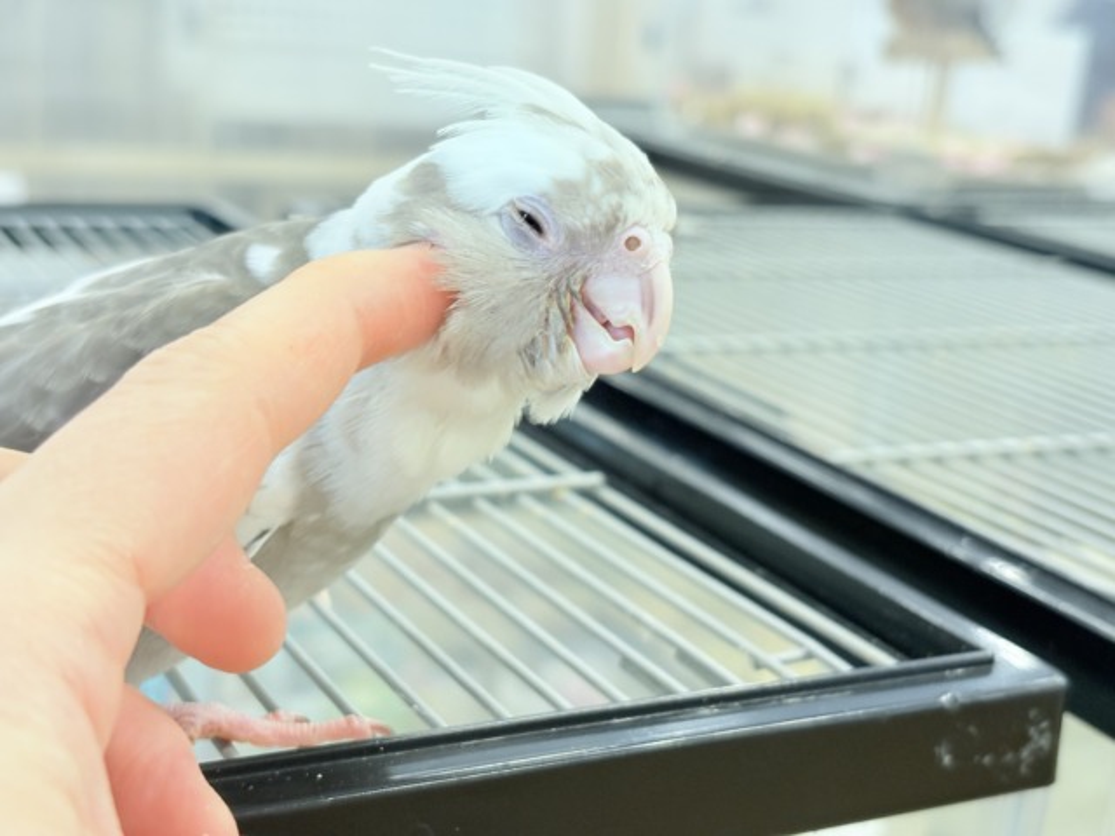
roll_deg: -4.1
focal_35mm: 52
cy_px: 418
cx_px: 558
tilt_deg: -14.5
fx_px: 1675
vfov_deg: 28.0
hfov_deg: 36.8
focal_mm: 5.96
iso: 100
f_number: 1.6
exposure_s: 1/100
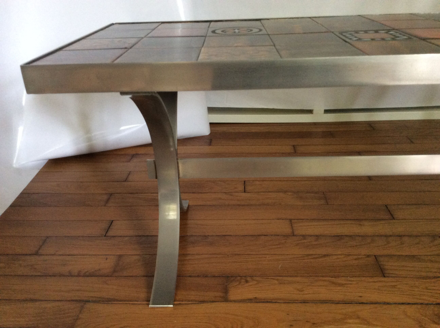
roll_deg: +3.0
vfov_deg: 44.1
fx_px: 406
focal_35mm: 32
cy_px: 164
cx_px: 220
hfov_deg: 56.9
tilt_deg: -27.3
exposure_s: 1/25
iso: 200
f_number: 2.4
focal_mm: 3.3
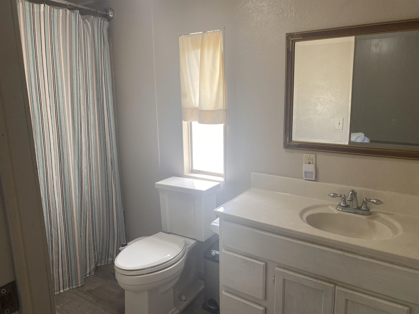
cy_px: 157
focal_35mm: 26
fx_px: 315
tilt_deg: -9.8
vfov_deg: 53.1
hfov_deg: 67.3
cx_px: 210
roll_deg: +0.4
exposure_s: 1/60
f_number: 1.8
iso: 64
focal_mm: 4.25
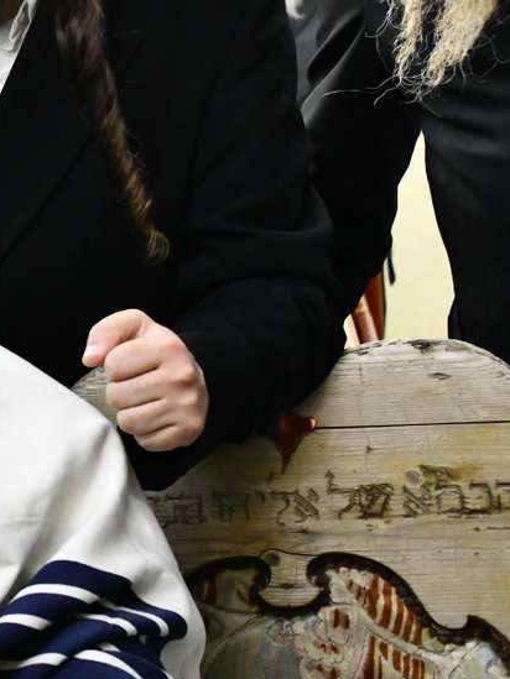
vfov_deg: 19.9
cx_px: -314
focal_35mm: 98
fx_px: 1924
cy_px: 478
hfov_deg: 13.9
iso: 2000
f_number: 5.6
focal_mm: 40
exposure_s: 1/250
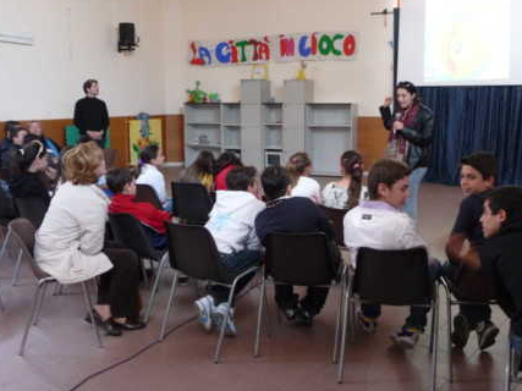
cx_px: 286
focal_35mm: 36
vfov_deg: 39.6
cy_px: 183
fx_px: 543
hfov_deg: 51.3
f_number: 3.5
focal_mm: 5.3
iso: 400
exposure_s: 1/13
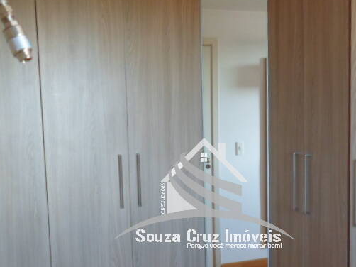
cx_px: 204
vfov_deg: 28.2
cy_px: 194
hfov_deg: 37.4
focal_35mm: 51
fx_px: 524
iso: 160
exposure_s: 1/30
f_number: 2.5
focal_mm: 4.5
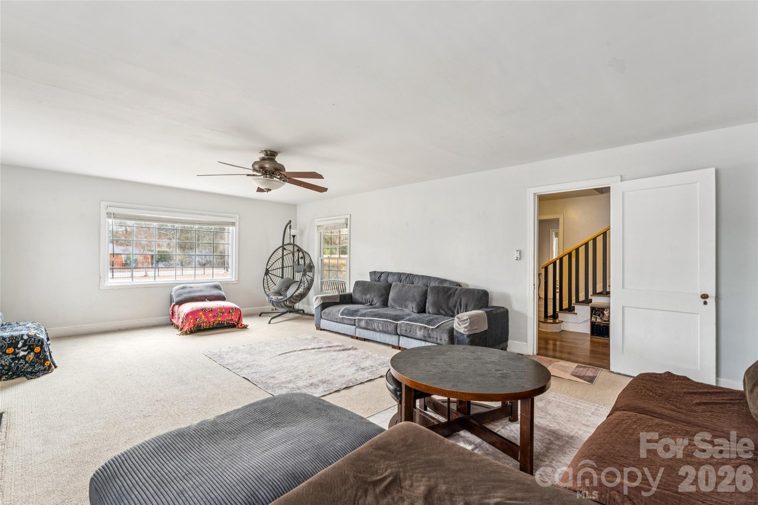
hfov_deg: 95.3
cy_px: 252
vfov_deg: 72.4
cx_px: 379
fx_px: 345
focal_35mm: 16
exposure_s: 1/1.67
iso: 100
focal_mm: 16.4
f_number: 13
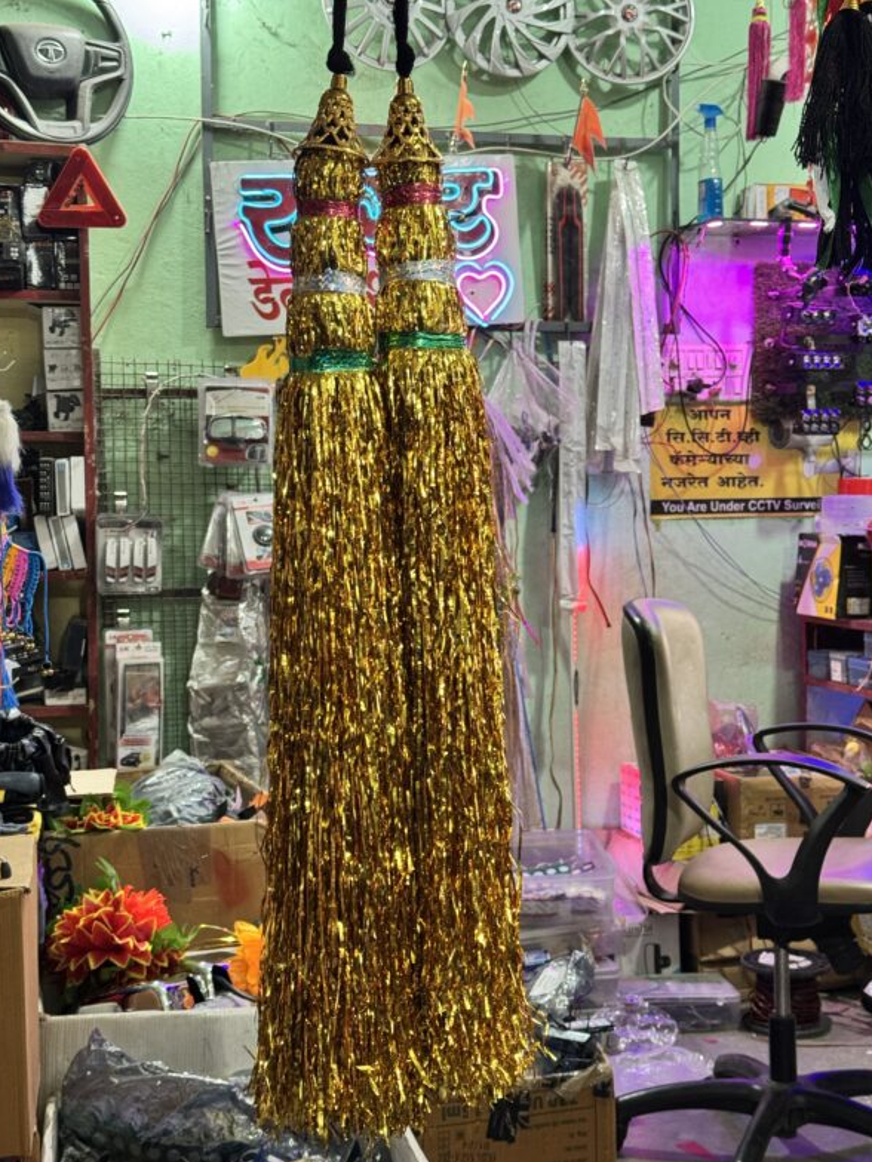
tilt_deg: -2.5
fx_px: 1646
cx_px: 430
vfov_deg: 38.9
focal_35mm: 49
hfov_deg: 29.7
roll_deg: +0.4
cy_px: 591
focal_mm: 6.76
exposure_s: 1/50
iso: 160
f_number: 1.78
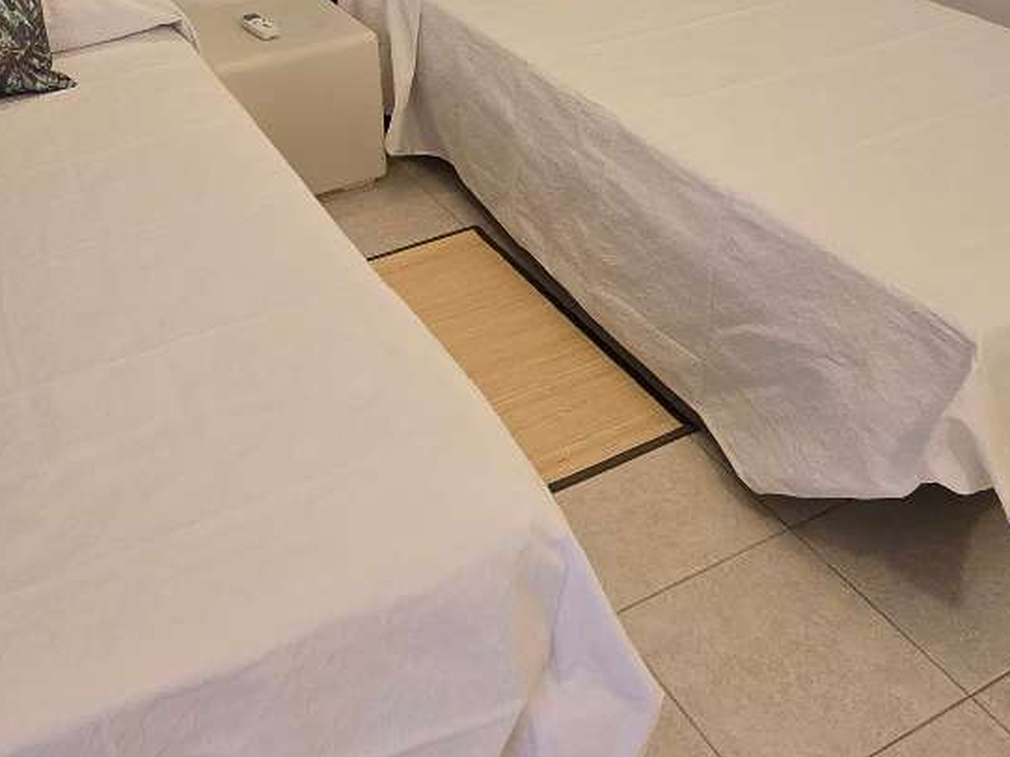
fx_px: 1050
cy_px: 167
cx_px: 464
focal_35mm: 36
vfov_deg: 38.4
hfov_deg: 51.3
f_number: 2.2
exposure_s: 1/50
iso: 250
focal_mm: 2.2
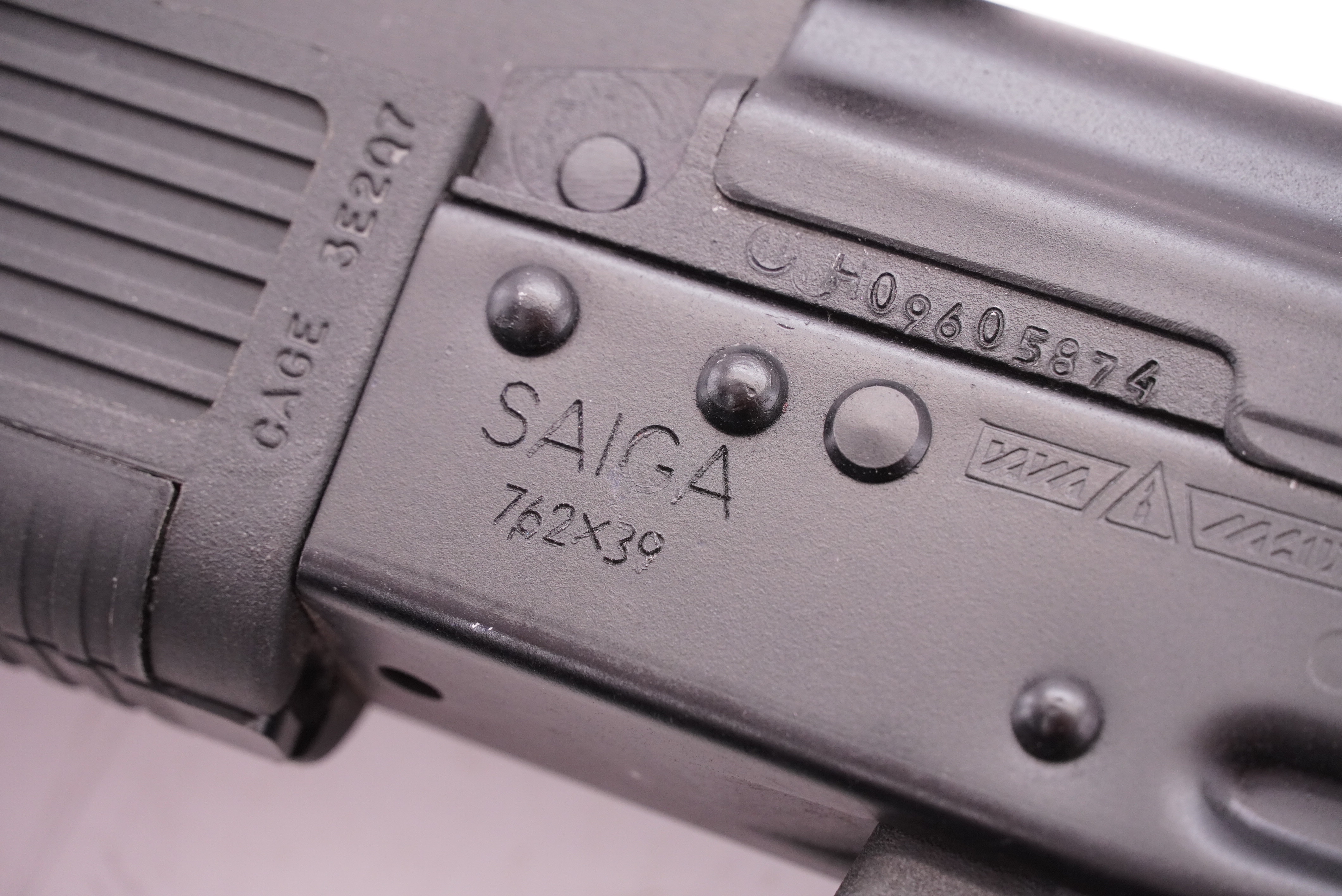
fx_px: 7553
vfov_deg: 6.8
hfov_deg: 10.2
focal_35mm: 202
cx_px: 671
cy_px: 448
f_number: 5.6
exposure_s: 1/125
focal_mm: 135
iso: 1250
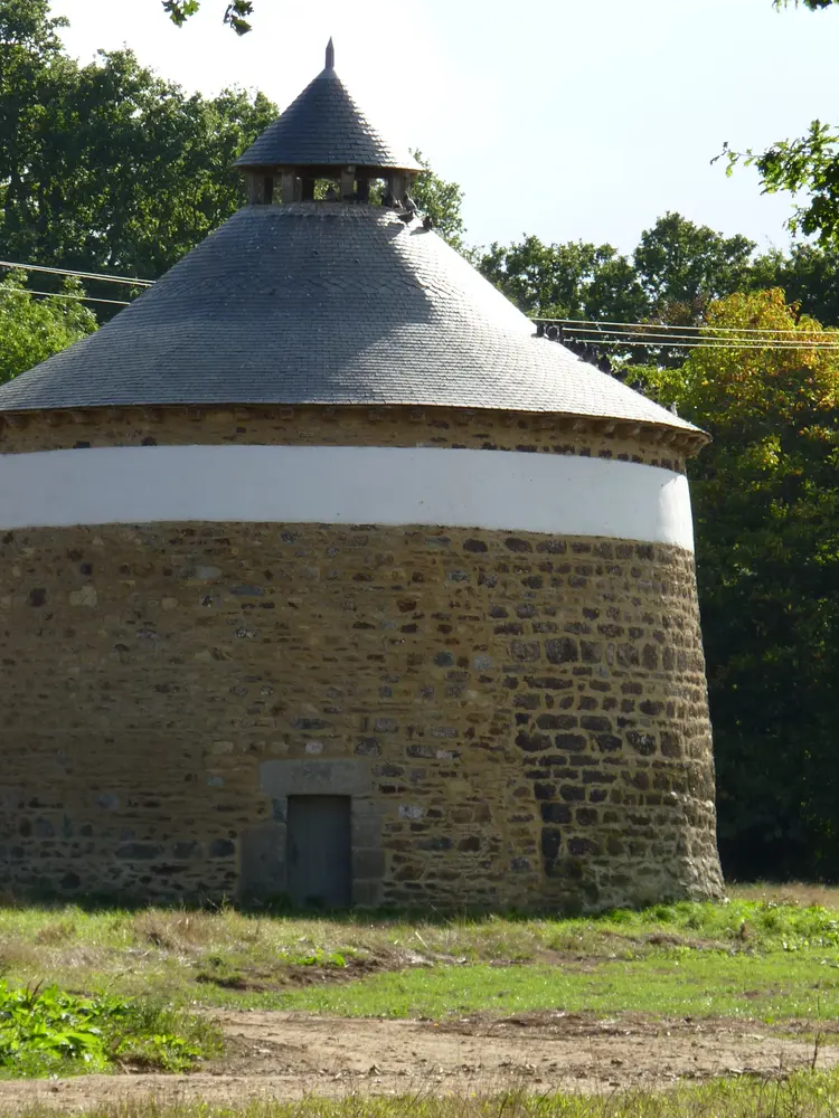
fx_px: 9016
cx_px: 322
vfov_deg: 7.1
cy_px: 433
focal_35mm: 279
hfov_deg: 5.3
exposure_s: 1/250
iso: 80
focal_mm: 38.8
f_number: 5
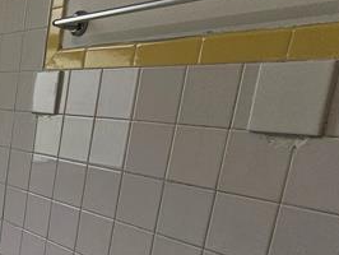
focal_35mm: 50
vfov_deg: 28.1
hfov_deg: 24.0
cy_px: 226
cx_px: -233
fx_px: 490
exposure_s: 1/193
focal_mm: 2.2
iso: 50
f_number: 2.2
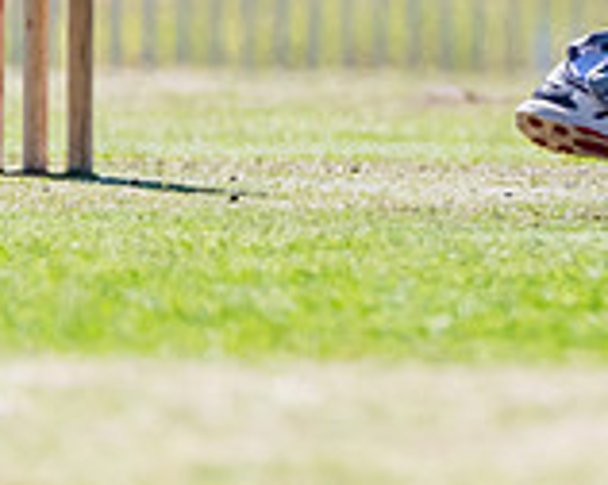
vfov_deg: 0.6
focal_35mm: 2406
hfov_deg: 0.8
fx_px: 43241
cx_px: 809
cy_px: -54
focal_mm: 600
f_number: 6.3
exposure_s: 1/2000
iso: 640
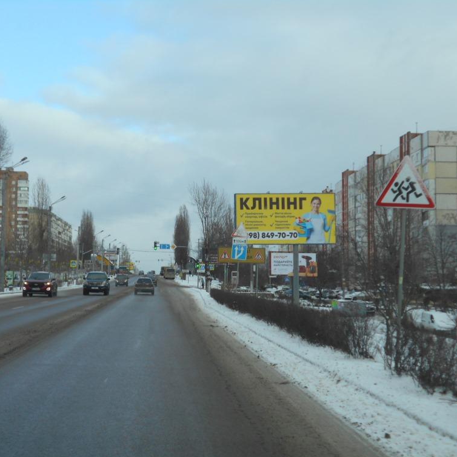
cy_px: 232
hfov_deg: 28.5
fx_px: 896
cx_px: 184
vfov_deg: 28.6
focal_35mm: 60
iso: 80
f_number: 4.5
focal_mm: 8.8
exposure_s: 1/250
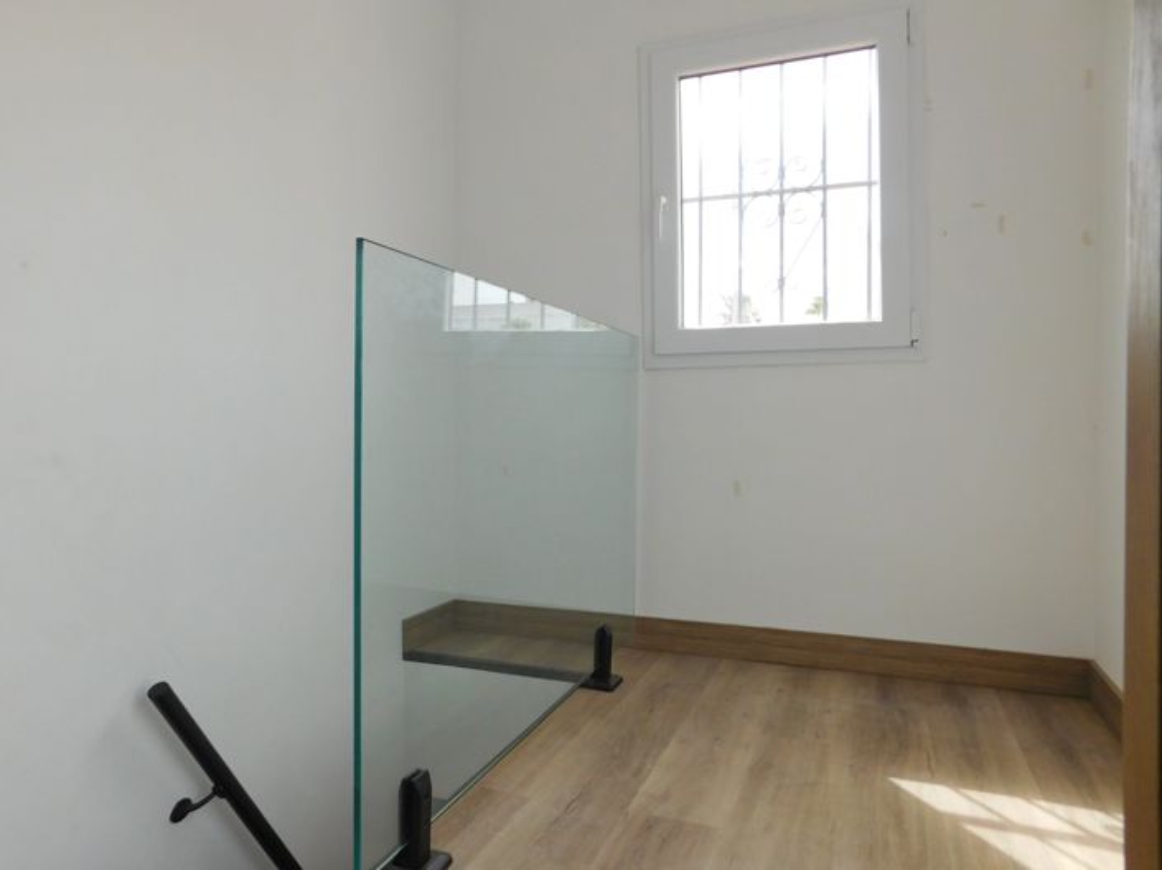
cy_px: 435
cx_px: 581
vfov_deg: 58.8
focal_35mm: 23
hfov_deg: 74.0
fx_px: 772
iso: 125
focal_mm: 4
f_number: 3
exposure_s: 1/250
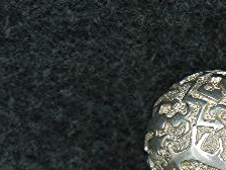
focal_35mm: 291
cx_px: 231
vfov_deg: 5.1
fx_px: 1900
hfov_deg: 6.8
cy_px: 162
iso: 200
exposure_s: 1/7.2
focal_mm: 18.3
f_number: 4.5
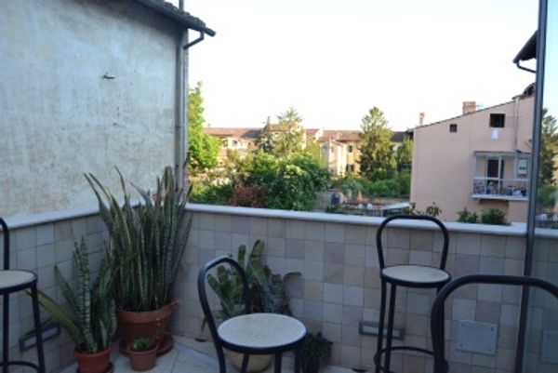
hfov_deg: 67.3
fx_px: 419
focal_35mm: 27
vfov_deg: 48.0
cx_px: 279
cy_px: 186
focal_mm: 18
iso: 160
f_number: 5
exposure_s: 1/125
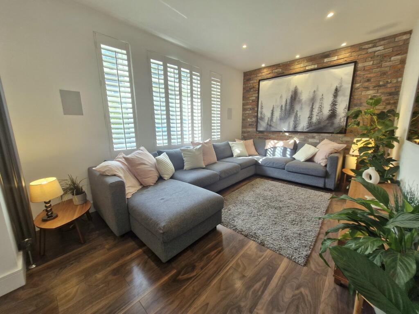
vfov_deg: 89.9
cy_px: 157
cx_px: 210
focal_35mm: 13
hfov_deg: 106.2
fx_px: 157
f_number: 2.2
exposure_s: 1/50
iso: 64
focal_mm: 1.74
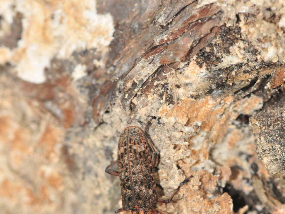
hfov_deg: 8.7
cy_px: 207
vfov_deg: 6.5
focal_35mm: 229
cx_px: 142
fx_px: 1884
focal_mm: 105
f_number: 10
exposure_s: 1/60
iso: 200
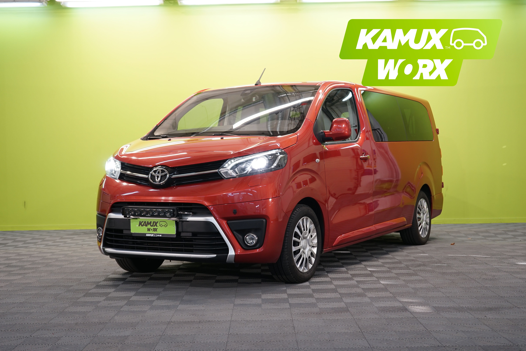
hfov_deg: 38.2
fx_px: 760
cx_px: 263
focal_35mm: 52
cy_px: 176
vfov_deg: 26.0
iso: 400
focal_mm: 52
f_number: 4.5
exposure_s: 1/30
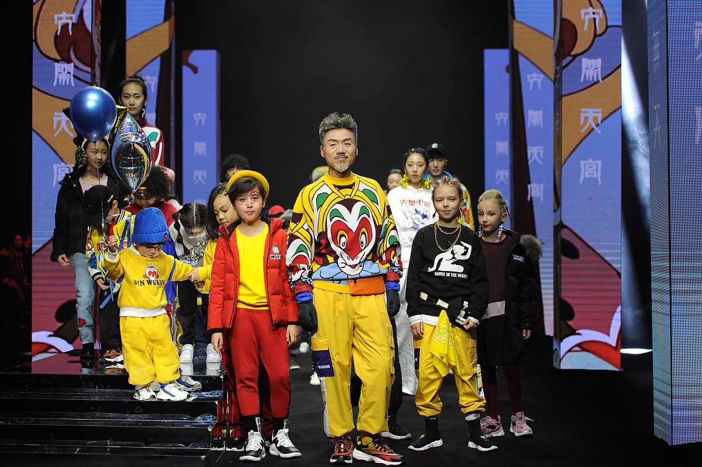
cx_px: 351
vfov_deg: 19.4
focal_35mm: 70
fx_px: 1364
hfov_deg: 28.9
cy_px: 234
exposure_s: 1/200
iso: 640
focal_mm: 70
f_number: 3.2
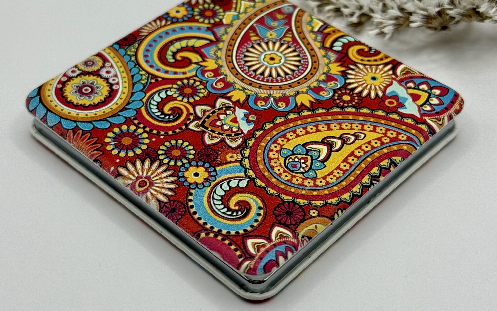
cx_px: 248
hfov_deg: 30.2
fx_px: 921
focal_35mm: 68
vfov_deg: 19.1
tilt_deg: -42.2
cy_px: 108
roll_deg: +0.9
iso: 80
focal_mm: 6.76
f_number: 1.78
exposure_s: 1/1931
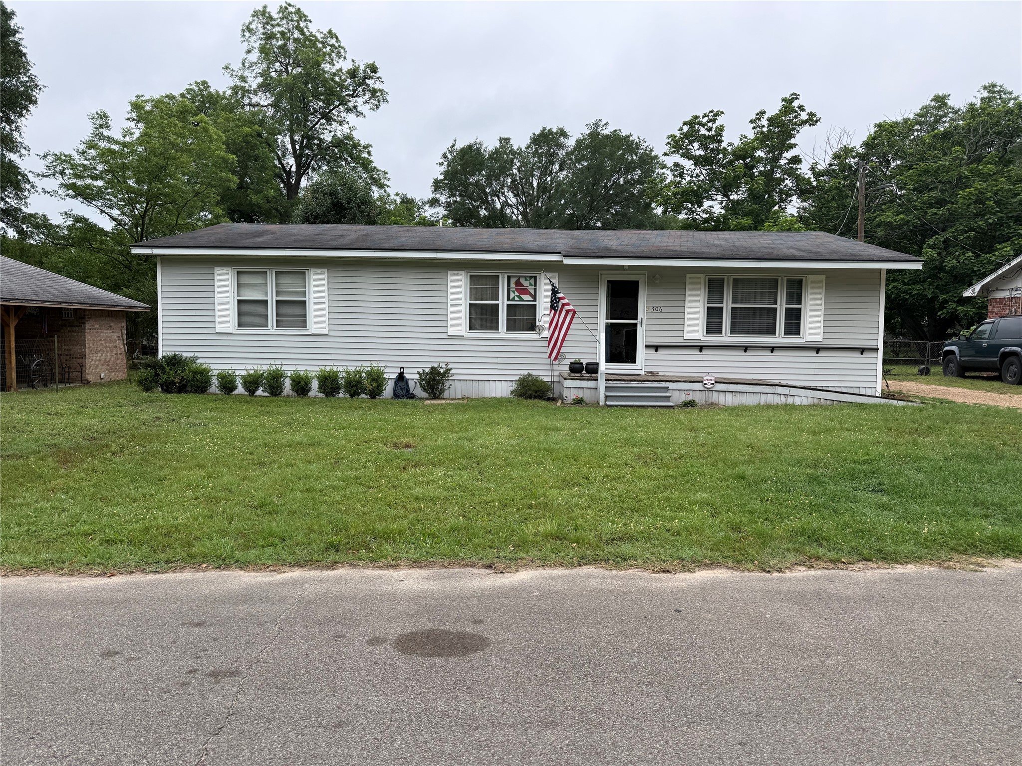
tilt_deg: -3.8
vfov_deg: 56.8
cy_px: 383
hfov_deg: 71.6
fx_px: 709
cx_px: 511
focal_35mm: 24
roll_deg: -0.8
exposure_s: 1/813
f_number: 1.78
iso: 80
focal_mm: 6.76
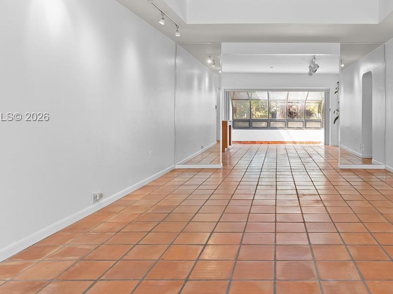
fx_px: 329
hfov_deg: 59.6
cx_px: 275
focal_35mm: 29
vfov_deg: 47.9
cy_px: 117
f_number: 8
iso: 400
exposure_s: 1/25
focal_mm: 16
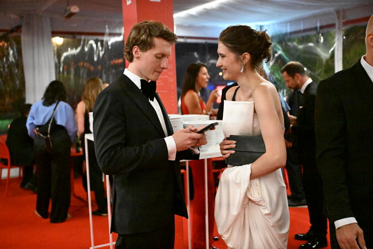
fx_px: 404
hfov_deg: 49.6
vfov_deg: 34.2
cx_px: 186
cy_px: 124
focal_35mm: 39
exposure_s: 1/1250
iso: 32000
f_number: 2.8
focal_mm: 39
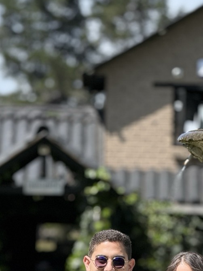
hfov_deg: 5.5
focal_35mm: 269
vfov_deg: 7.3
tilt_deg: -1.5
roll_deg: -1.6
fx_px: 2103
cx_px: 105
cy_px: 302
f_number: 2.8
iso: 64
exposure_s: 1/1186
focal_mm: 15.66
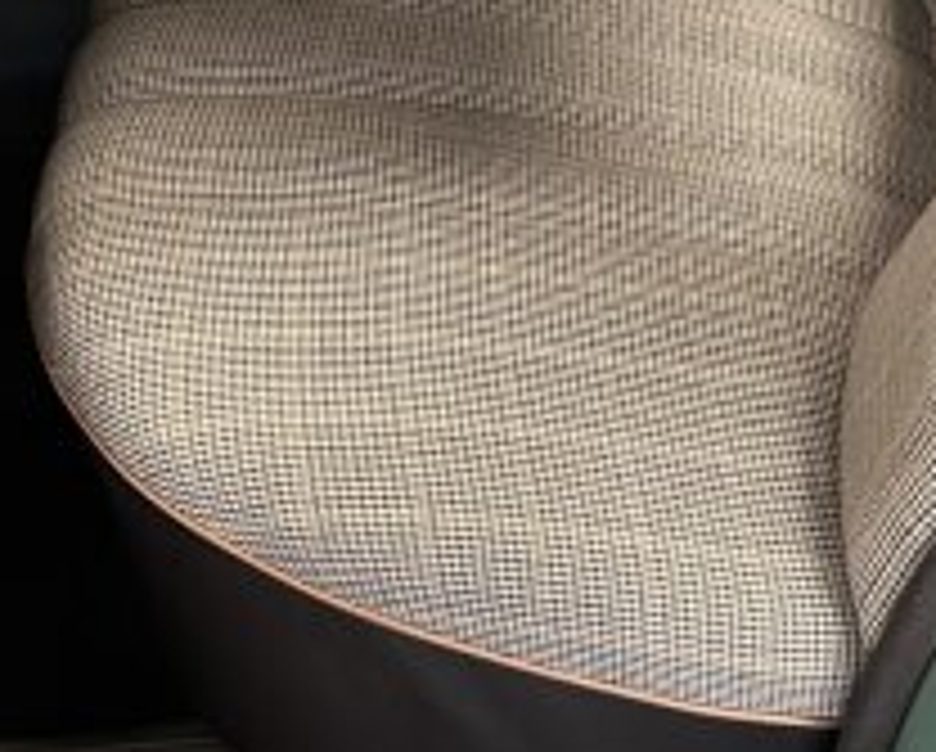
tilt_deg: -33.5
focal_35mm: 72
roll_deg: -1.5
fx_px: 1997
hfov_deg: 26.3
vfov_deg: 20.0
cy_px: -158
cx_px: 598
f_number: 1.78
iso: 640
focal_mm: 6.86
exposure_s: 1/50
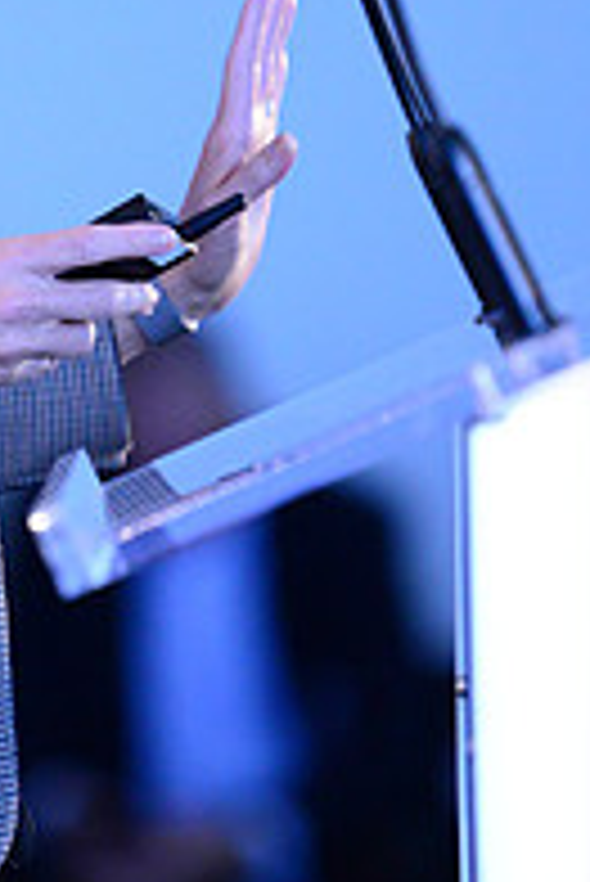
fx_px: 14551
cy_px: 234
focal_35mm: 593
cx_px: -151
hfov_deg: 2.3
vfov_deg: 3.5
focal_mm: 200
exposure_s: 1/125
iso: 4000
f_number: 2.8
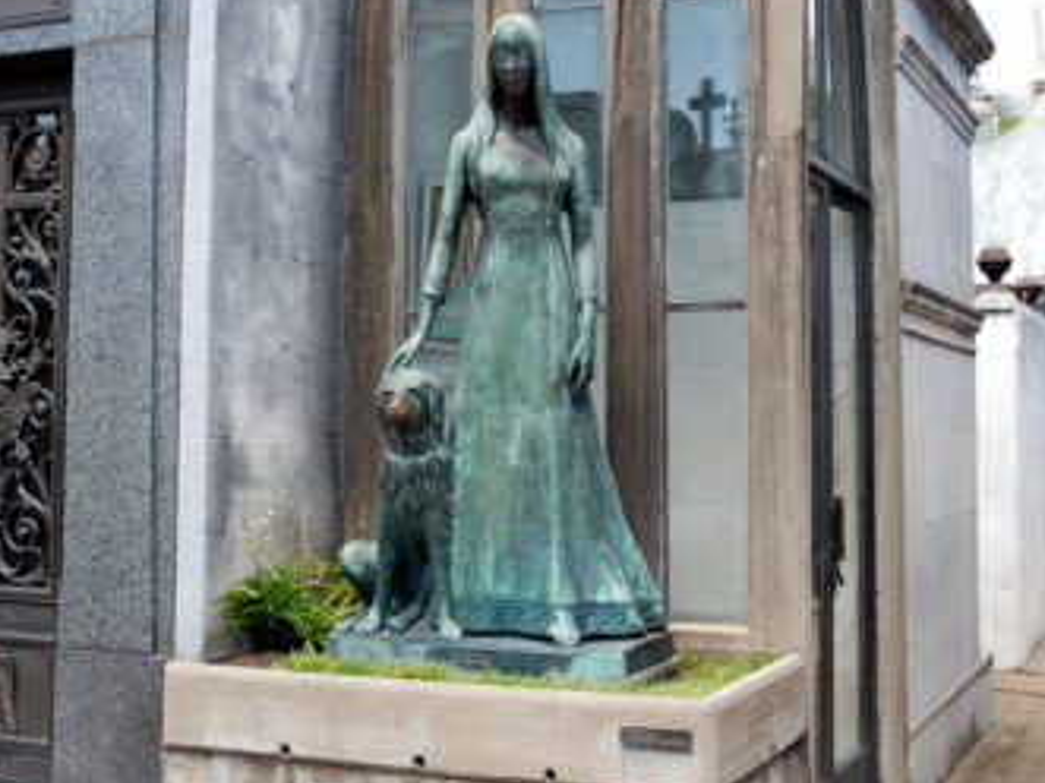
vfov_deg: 30.1
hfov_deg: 39.7
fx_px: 1449
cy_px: 294
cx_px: 519
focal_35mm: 48
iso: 100
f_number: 5
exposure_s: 1/100
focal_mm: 22
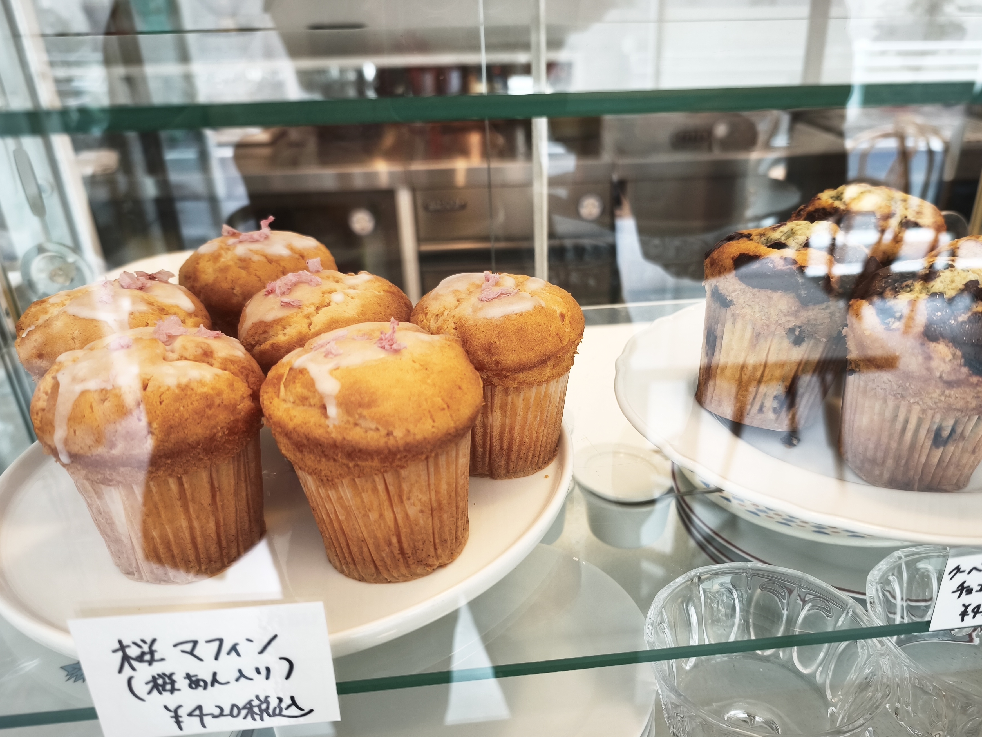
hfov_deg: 65.0
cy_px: 412
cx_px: 558
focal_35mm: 27
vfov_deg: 51.2
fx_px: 766
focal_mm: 6.45
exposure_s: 1/99.9
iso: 160
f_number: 1.62
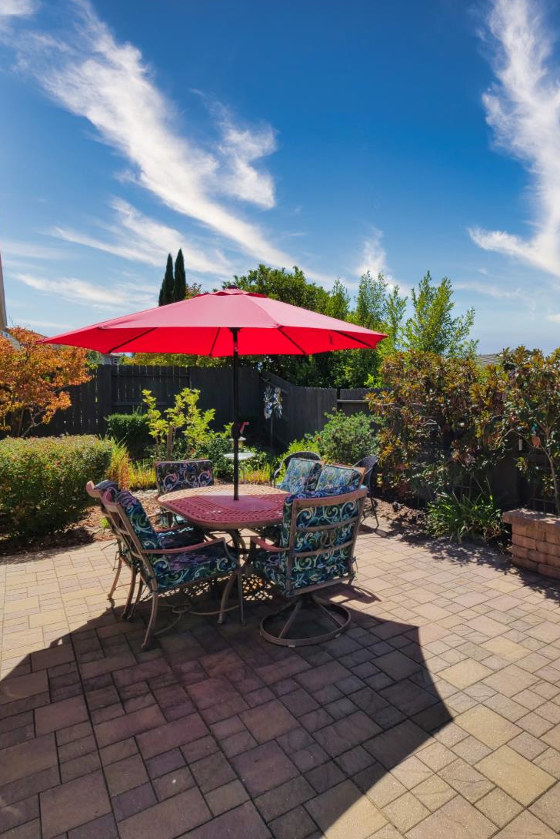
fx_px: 467
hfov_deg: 57.9
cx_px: 436
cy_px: 422
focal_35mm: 20
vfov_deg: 84.0
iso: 100
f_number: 9
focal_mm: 7
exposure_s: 1/250
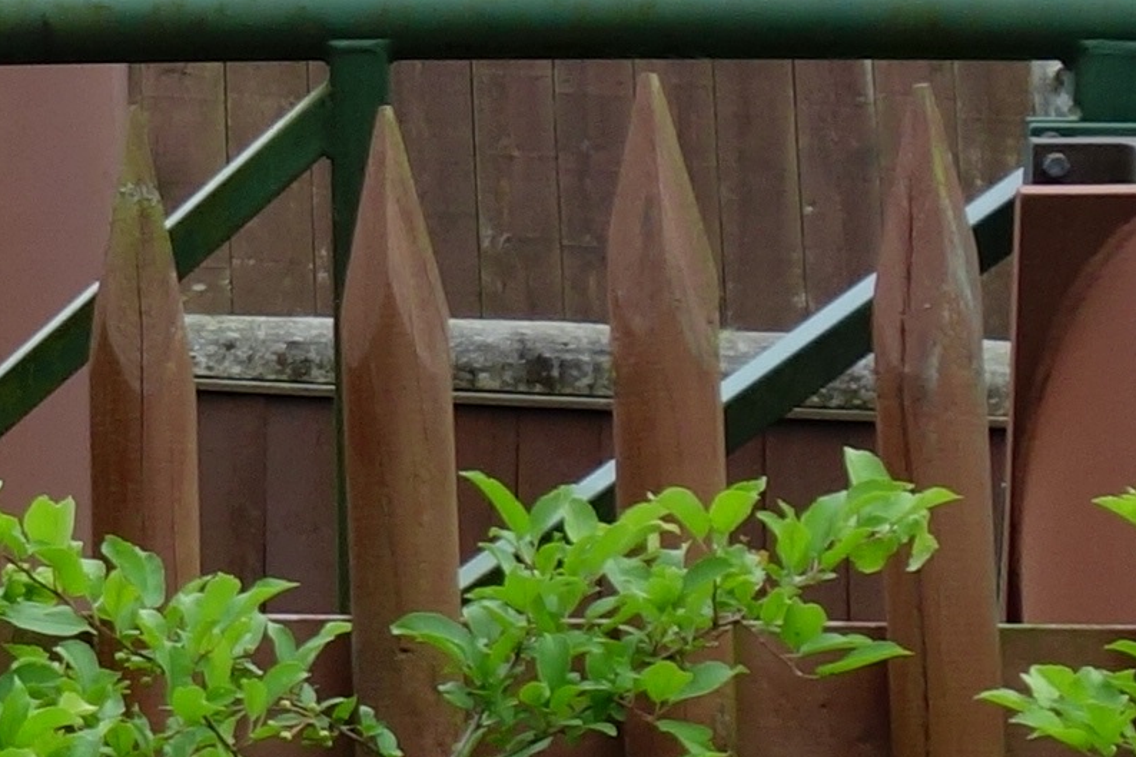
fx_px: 6089
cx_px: -884
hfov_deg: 10.1
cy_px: -104
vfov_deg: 7.1
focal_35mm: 193
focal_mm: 10.4
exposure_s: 1/400
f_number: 3.2
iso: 125
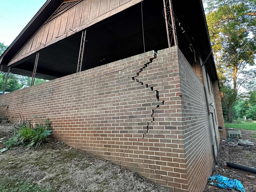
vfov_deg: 68.3
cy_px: 82
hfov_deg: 83.9
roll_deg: +2.9
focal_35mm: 19
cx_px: 150
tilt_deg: +14.5
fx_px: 141
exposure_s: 1/81
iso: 320
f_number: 2.2
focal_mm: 2.22
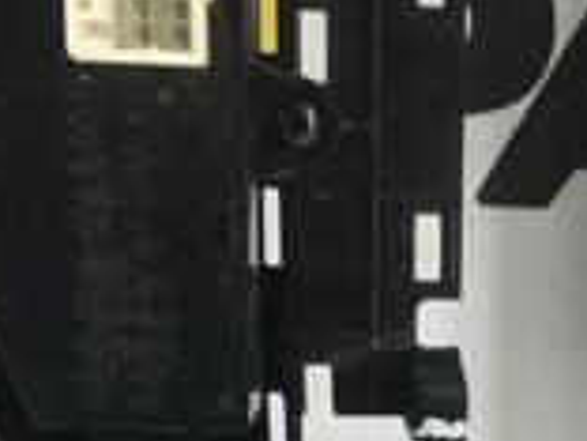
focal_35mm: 119
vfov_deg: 11.5
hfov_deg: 16.2
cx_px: 579
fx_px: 2018
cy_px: 803
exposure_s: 1/33
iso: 25
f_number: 2.2
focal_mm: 4.15
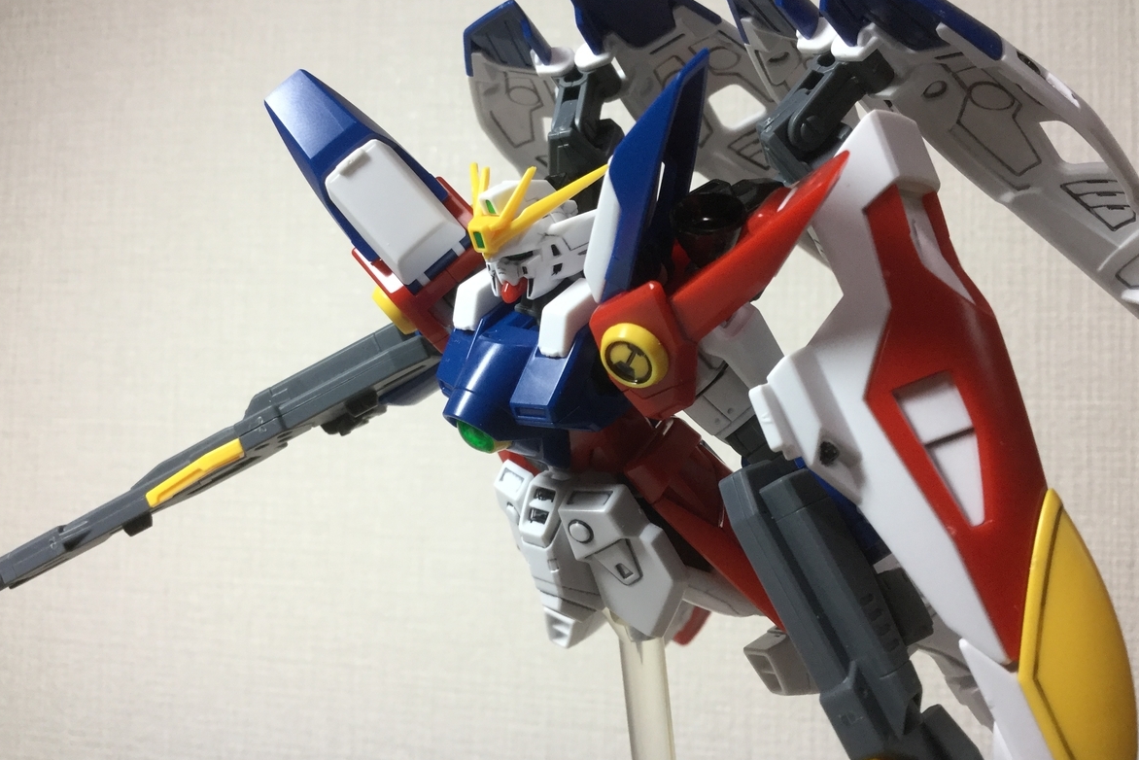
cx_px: 576
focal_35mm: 33
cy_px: 355
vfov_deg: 40.0
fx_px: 1044
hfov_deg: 57.2
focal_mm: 3.3
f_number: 2.4
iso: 32
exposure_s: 1/30
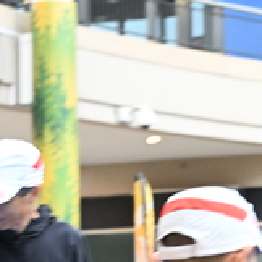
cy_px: 236
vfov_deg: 10.5
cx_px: 101
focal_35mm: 165
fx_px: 1413
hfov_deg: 10.6
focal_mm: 57
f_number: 4
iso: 3200
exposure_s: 1/100
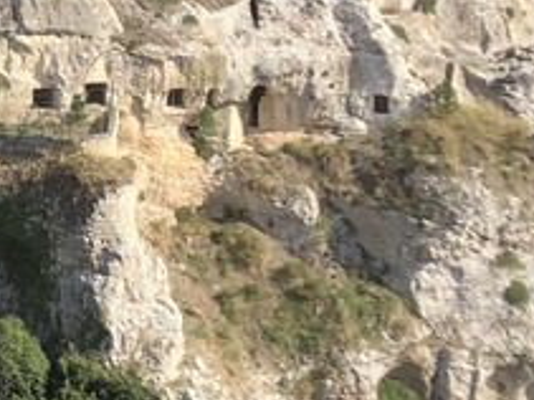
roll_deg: +2.8
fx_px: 2451
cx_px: -324
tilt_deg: -11.2
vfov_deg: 9.3
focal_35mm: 159
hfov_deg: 11.8
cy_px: 182
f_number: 1.8
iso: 20
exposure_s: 1/1517
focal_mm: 4
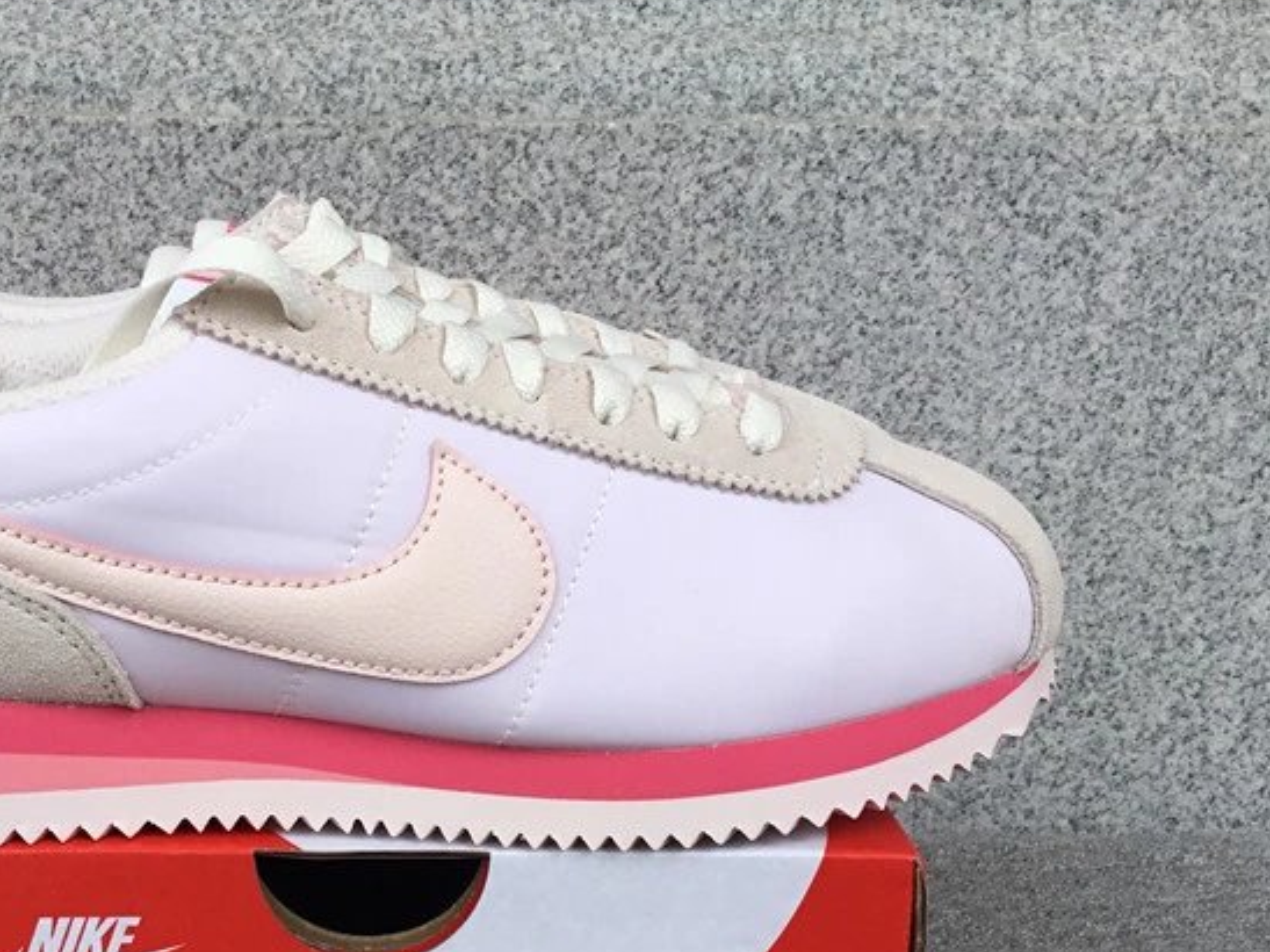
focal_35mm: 51
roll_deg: -0.4
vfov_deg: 28.0
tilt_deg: -18.1
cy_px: 749
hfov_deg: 37.0
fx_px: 1871
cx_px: 388
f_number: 2.4
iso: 25
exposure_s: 1/622
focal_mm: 3.3
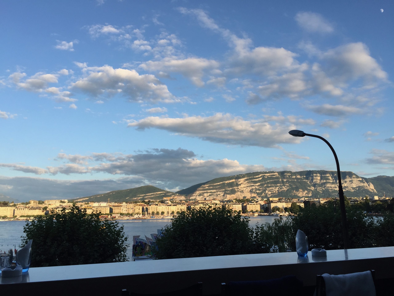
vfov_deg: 48.2
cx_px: 197
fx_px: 330
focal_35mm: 29
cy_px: 148
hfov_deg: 61.7
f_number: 2.2
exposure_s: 1/807
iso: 32
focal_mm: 4.15
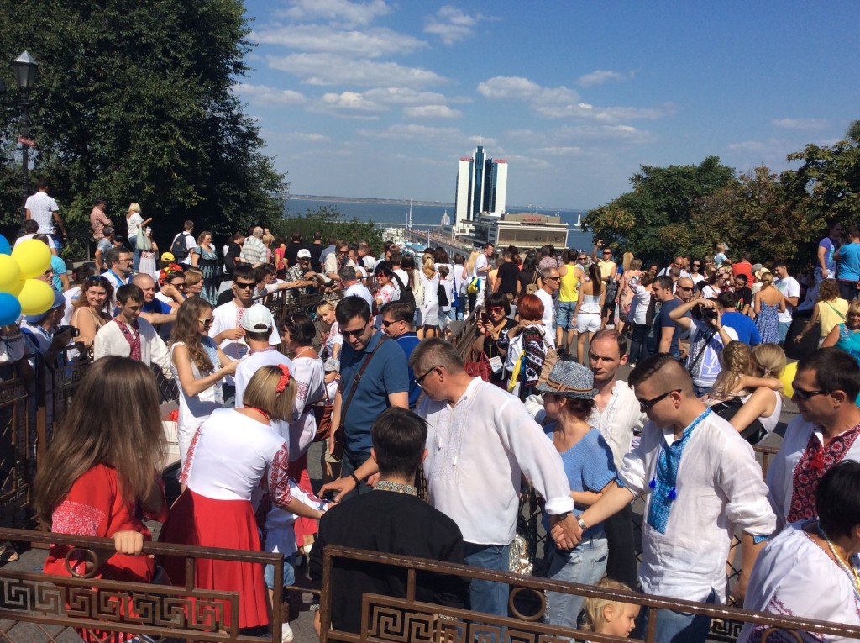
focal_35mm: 32
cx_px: 430
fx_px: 794
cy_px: 322
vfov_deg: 44.1
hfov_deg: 56.9
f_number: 2.4
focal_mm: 3.3
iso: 32
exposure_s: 1/2387
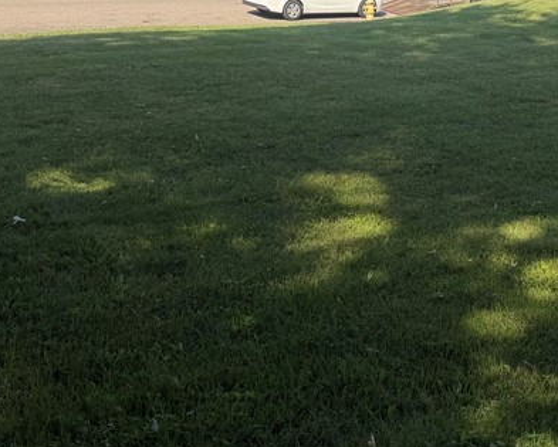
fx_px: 1008
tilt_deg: -7.3
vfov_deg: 24.1
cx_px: 425
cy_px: 23
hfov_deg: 30.4
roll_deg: -3.0
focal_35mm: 61
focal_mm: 6.76
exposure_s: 1/2703
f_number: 1.78
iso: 80
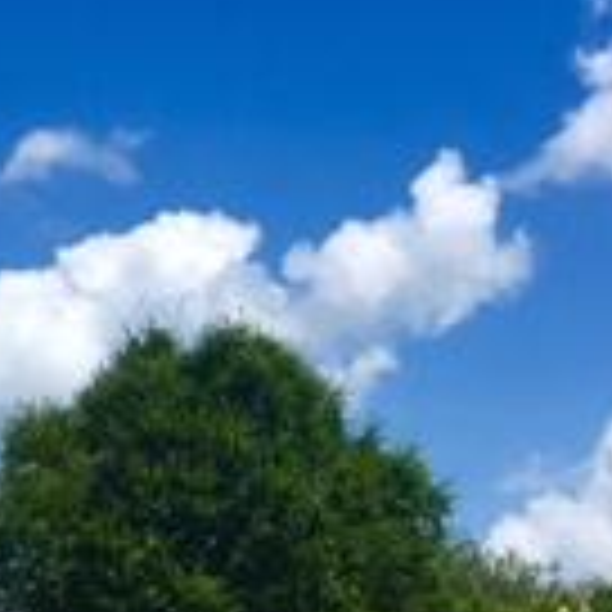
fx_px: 2420
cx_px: 72
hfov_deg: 14.3
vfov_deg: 13.8
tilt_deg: +0.1
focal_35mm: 121
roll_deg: -3.3
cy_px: 828
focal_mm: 4.15
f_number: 2.2
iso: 25
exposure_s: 1/1923
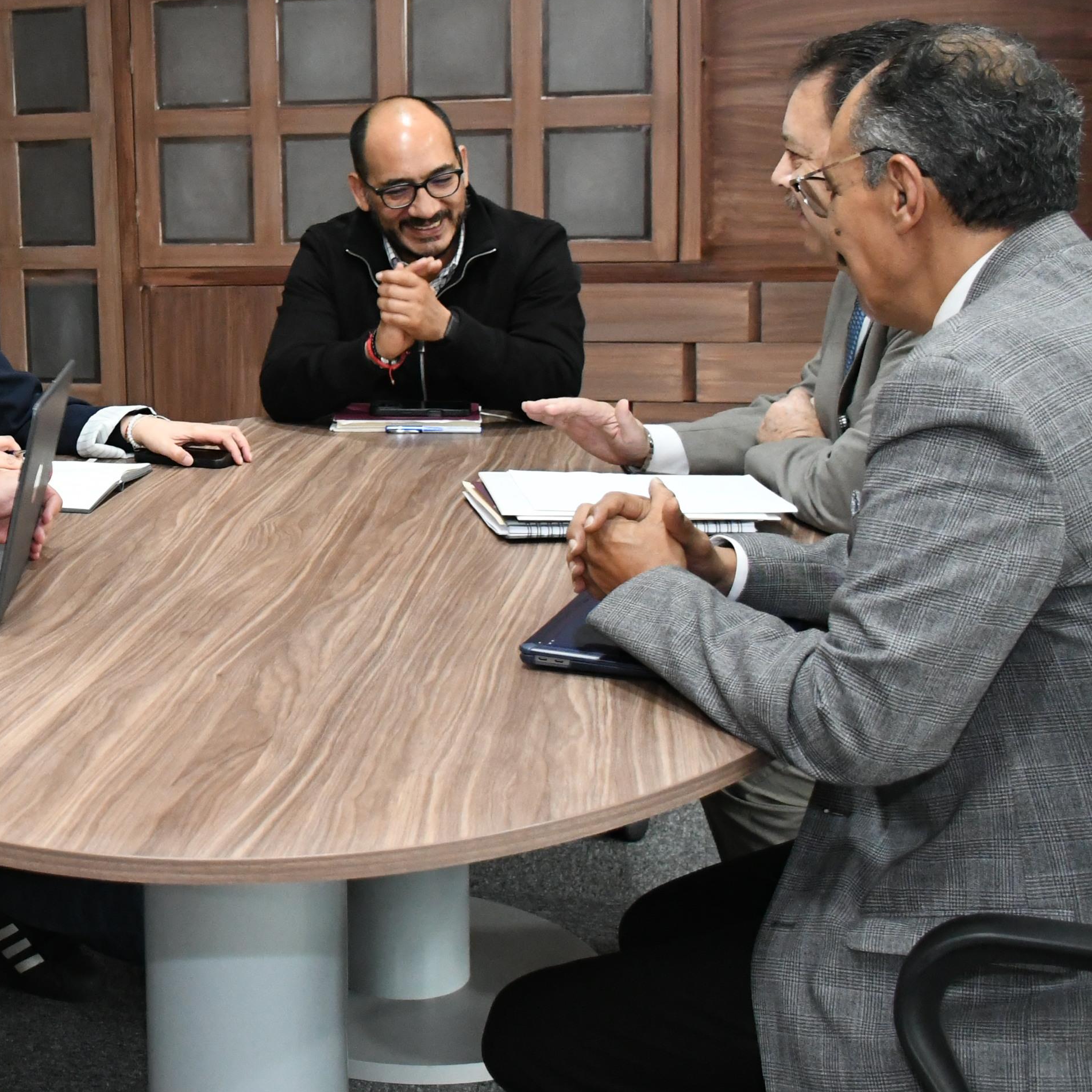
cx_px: -89
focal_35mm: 56
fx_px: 1999
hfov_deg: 28.0
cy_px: 344
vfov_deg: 30.3
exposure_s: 1/100
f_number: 3.5
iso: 4000
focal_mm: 20
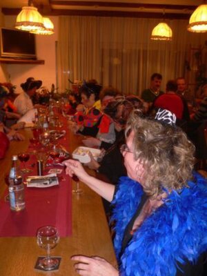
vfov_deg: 52.6
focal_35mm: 35
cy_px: 138
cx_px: 104
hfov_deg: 40.7
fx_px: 279
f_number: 2.8
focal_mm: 5.8
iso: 100
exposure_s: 1/8
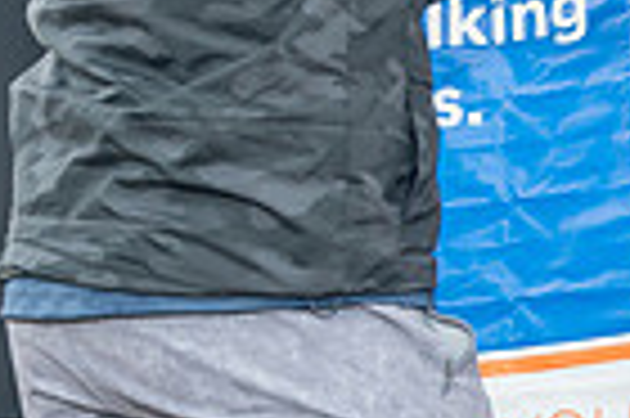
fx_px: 2028
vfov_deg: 11.8
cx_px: 1264
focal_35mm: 116
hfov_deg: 14.6
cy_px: 292
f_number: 8
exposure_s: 1/250
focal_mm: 16
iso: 400
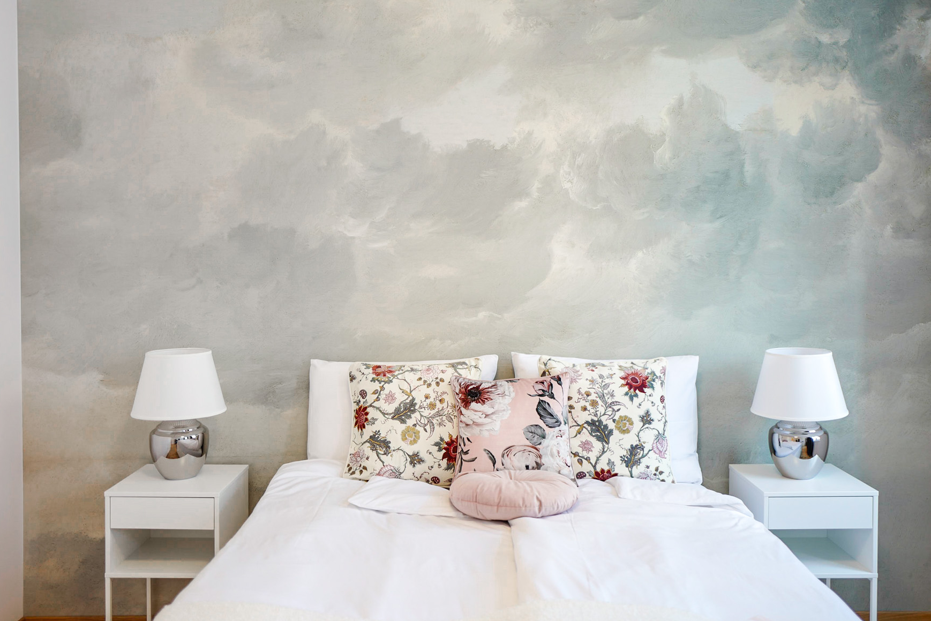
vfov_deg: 39.9
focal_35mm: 33
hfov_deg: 57.2
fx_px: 853
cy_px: 271
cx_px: 486
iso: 100
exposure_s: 1/60
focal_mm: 28
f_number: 1.7
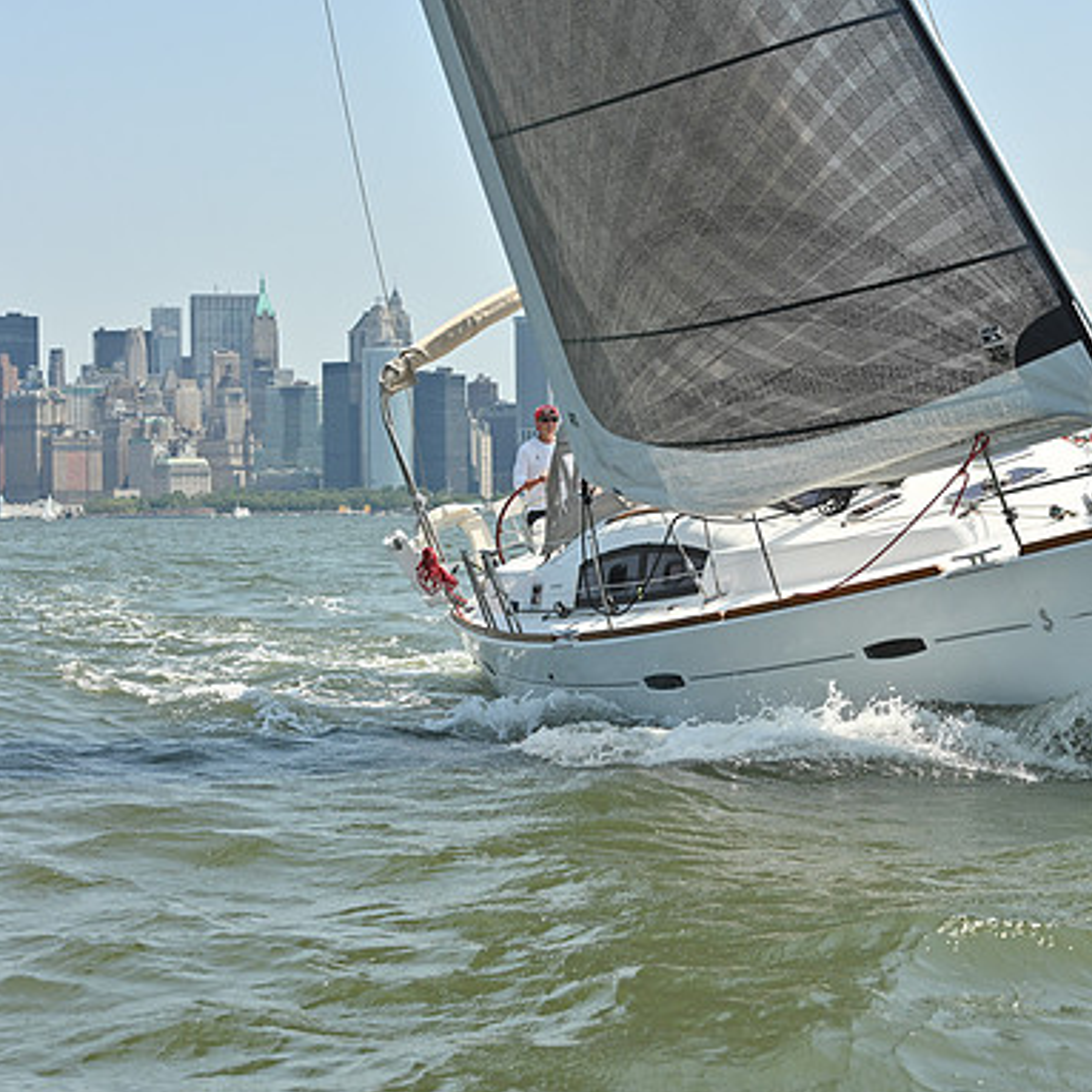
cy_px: 549
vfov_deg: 19.3
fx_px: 3212
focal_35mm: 90
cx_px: 710
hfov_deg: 19.2
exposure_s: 1/1250
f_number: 7.1
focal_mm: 70
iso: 320
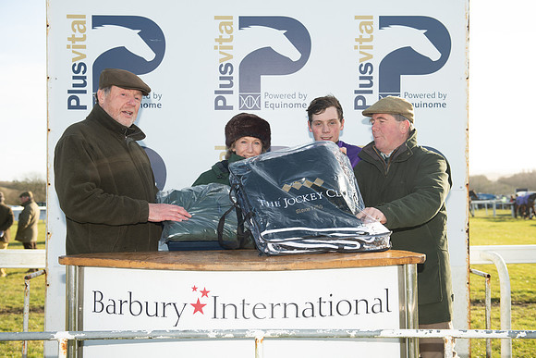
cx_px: 268
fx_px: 715
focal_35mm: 48
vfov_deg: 28.1
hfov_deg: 41.1
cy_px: 179
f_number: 5
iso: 100
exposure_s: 1/200
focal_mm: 48
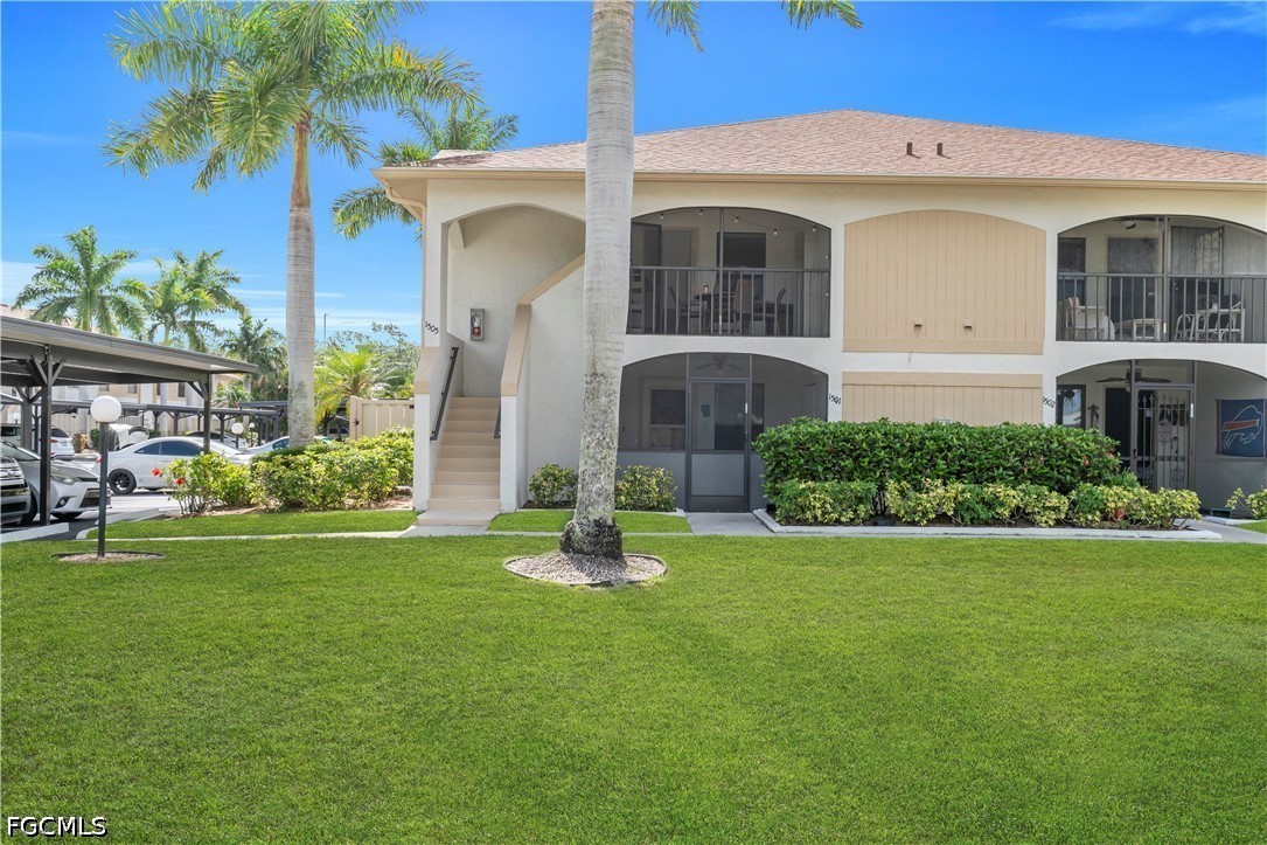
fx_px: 1056
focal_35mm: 30
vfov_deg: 43.6
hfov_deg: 61.9
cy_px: 422
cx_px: 634
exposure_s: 1/200
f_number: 7.1
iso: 100
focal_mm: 20
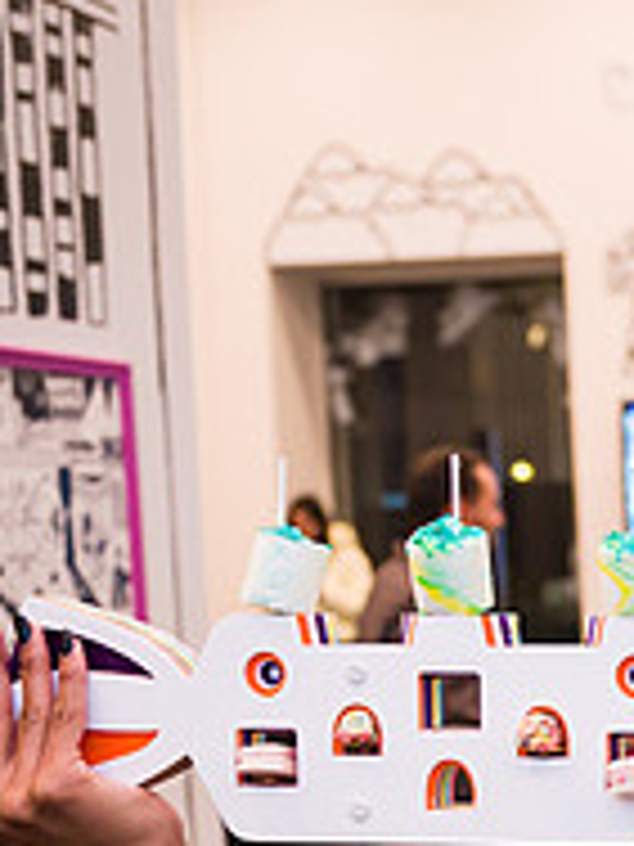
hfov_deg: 17.7
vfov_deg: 26.8
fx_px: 1734
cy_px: 688
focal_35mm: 71
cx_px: 1048
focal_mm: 24
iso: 1600
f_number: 3.2
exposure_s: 1/200
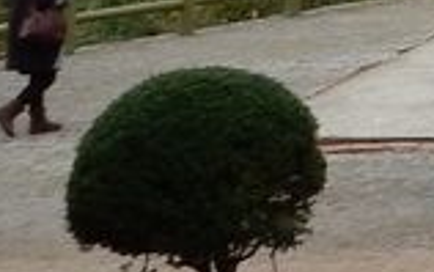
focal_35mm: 241
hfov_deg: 7.7
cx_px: 1239
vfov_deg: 5.3
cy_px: -426
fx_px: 2853
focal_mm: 5.4
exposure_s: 1/200
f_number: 4
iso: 125
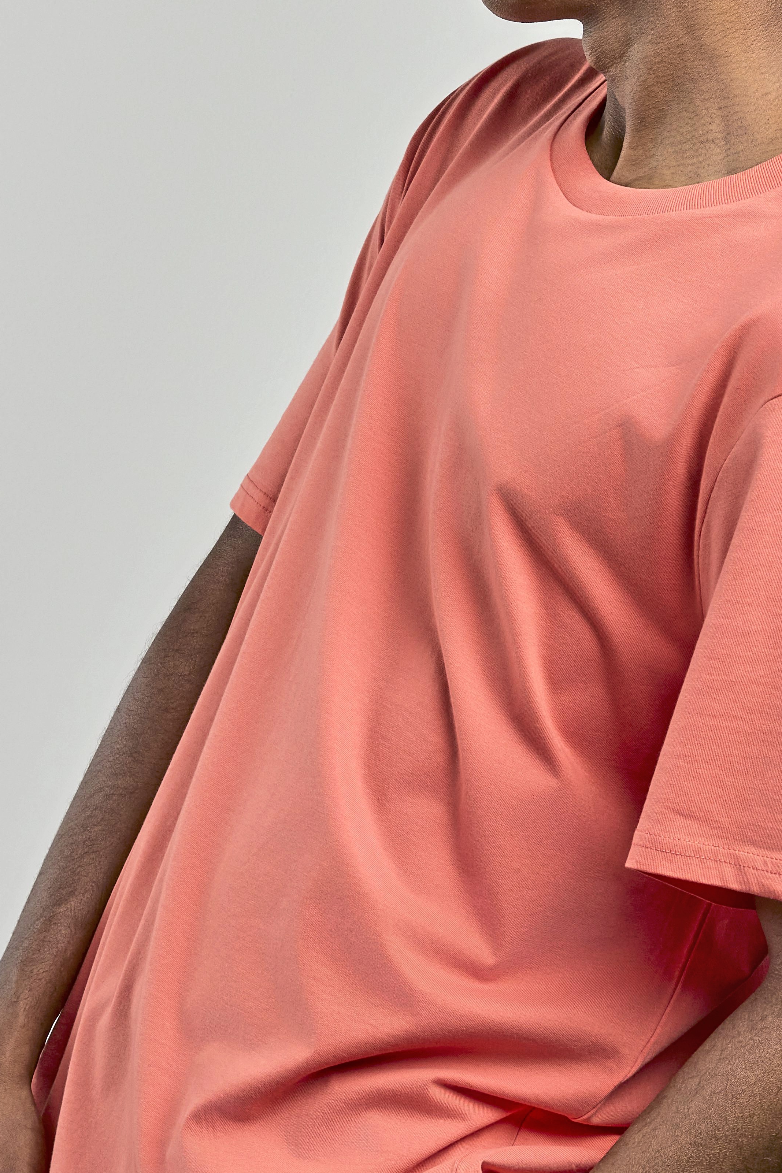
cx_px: 555
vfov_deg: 14.1
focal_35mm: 145
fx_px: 4725
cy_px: 271
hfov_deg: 9.5
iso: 320
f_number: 9
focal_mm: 50
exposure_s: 1/160
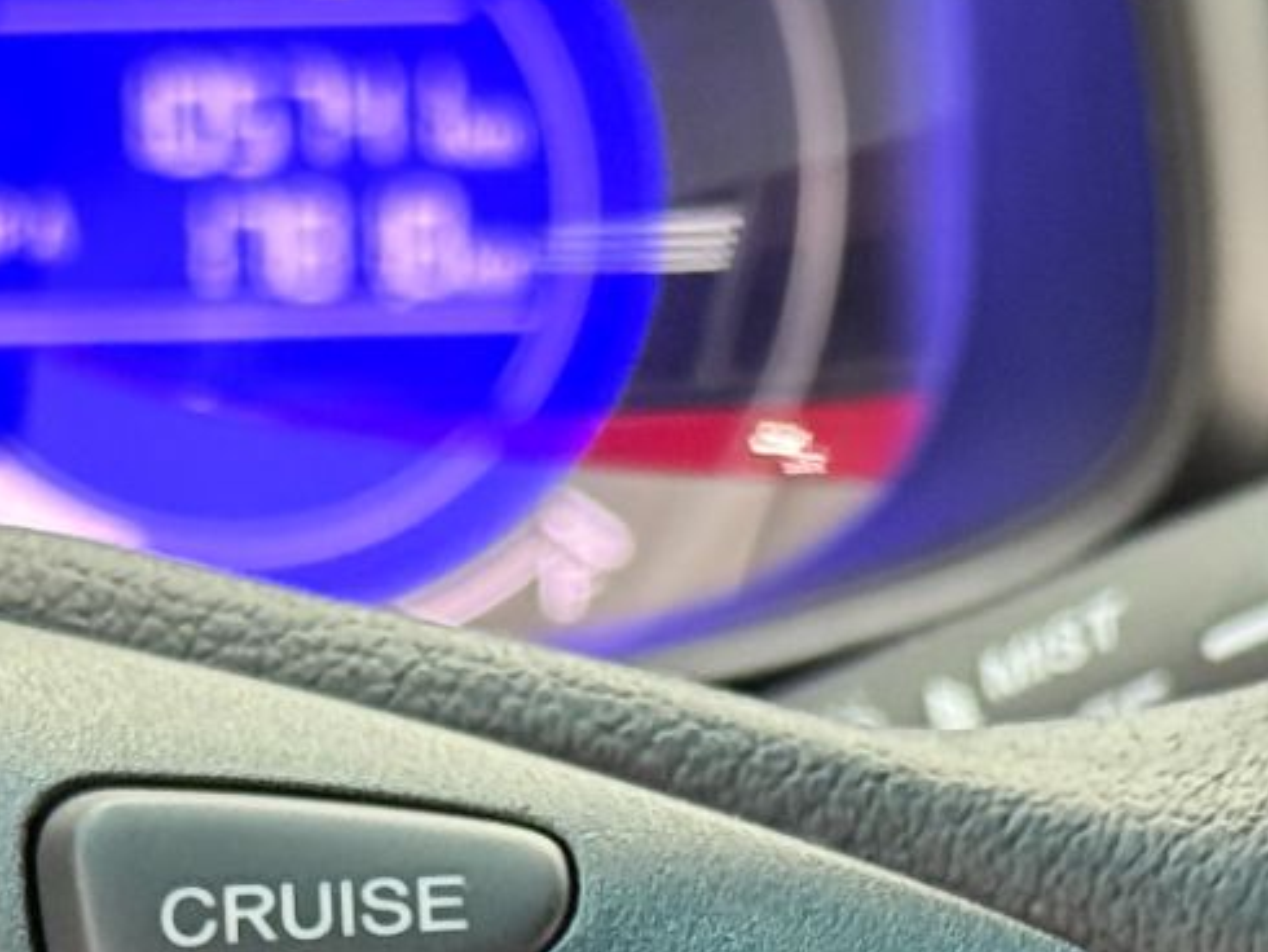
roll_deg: -2.2
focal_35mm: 188
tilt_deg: -18.1
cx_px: 652
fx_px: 6890
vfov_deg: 7.8
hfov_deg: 10.5
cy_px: 1454
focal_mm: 6.76
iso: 500
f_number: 1.78
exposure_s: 1/30
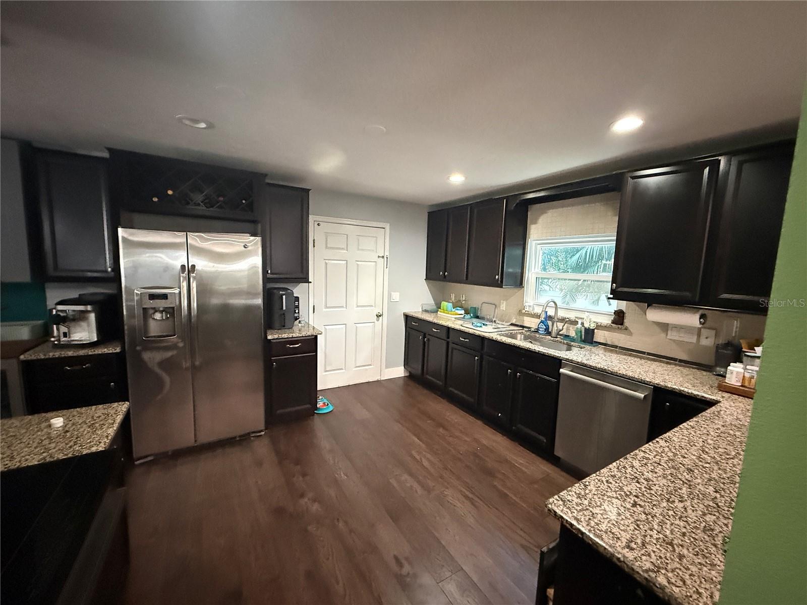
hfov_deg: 102.1
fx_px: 326
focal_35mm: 14
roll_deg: -2.9
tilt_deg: -6.0
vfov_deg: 85.7
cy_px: 302
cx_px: 404
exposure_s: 1/60
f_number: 2.2
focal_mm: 2.22
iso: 1000
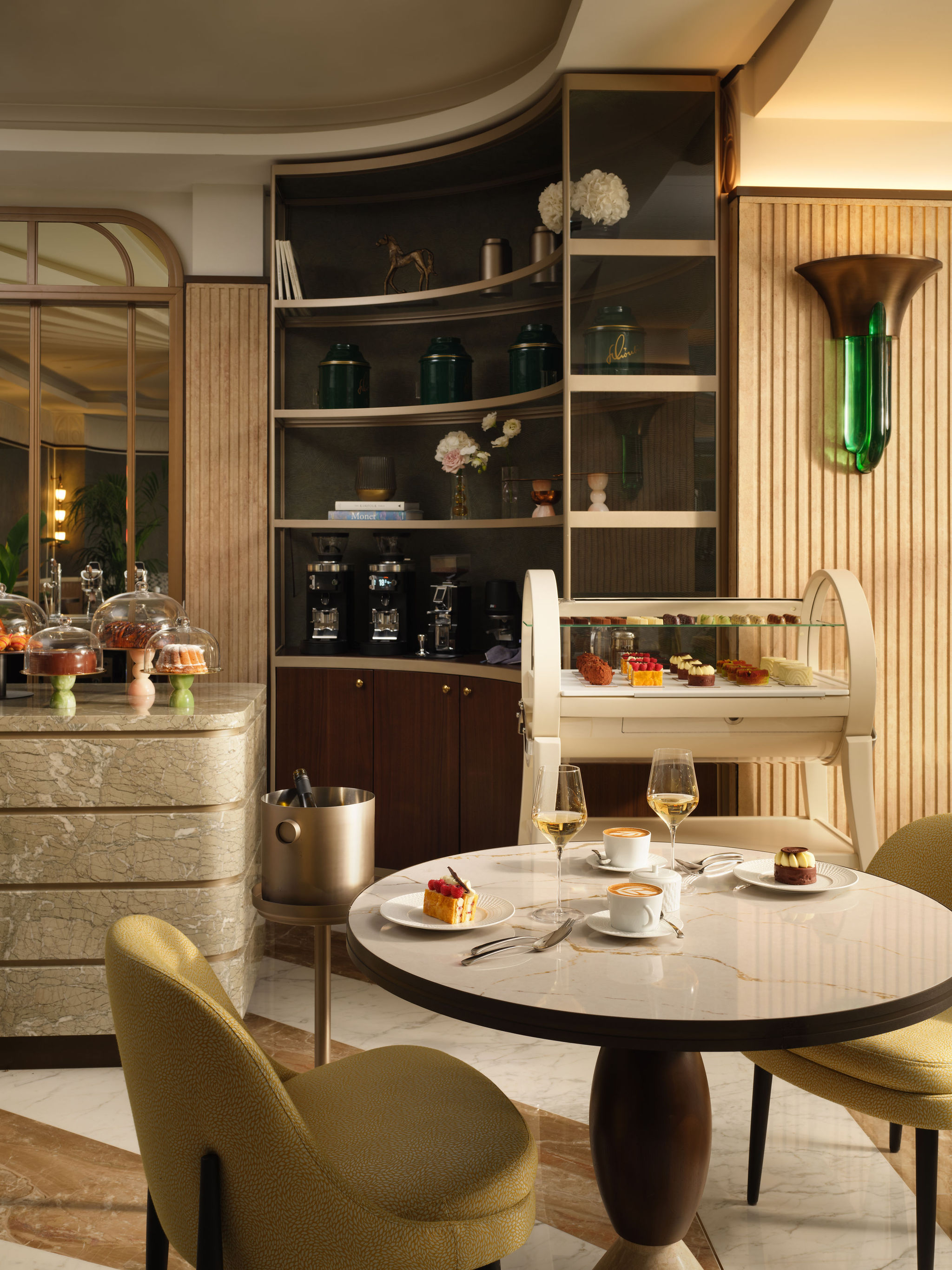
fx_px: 1320
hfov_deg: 39.7
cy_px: 635
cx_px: 476
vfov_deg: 51.4
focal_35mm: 36
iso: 125
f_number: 11
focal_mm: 45
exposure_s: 1
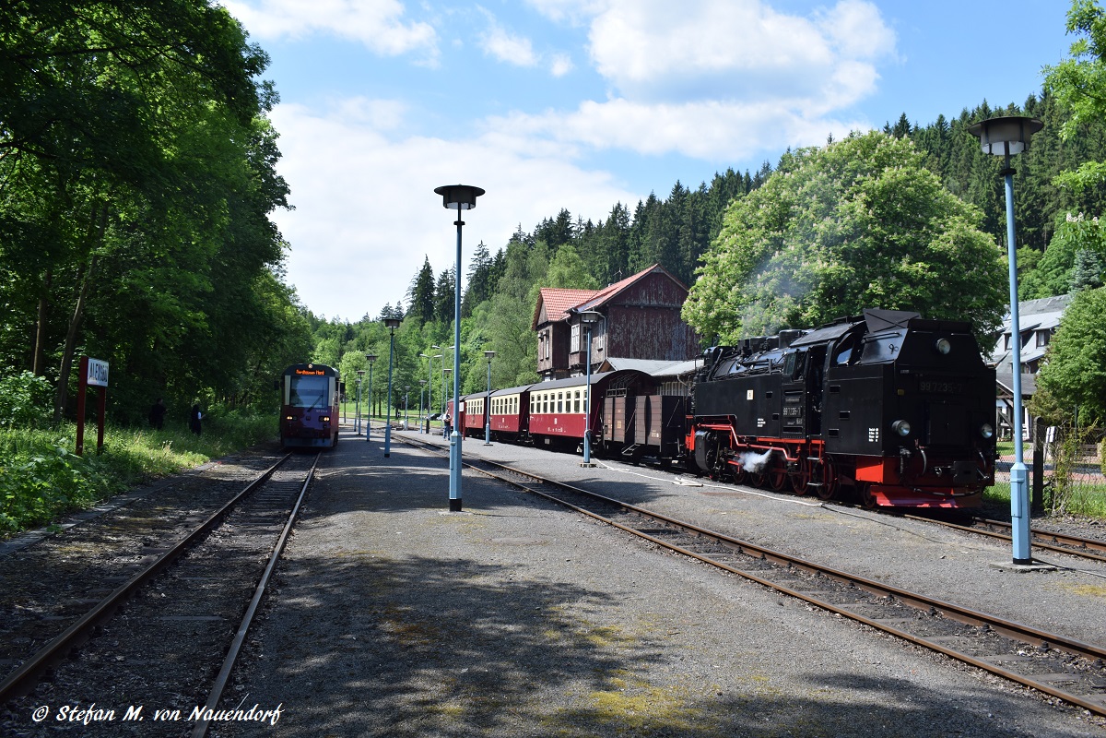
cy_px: 369
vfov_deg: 41.7
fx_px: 968
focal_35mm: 32
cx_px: 553
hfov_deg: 59.5
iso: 100
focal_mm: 21
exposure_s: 1/250
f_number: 8
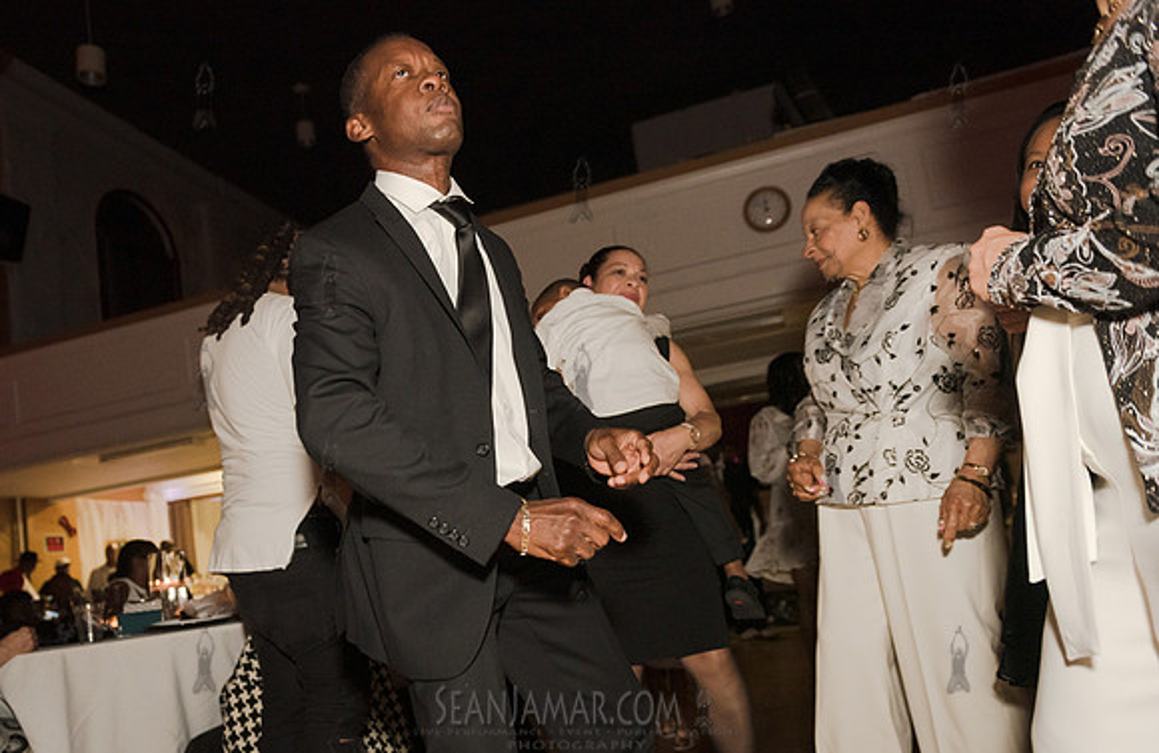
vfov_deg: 45.7
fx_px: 889
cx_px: 492
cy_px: 444
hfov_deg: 65.9
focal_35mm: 28
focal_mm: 24
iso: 2000
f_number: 3.5
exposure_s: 1/250
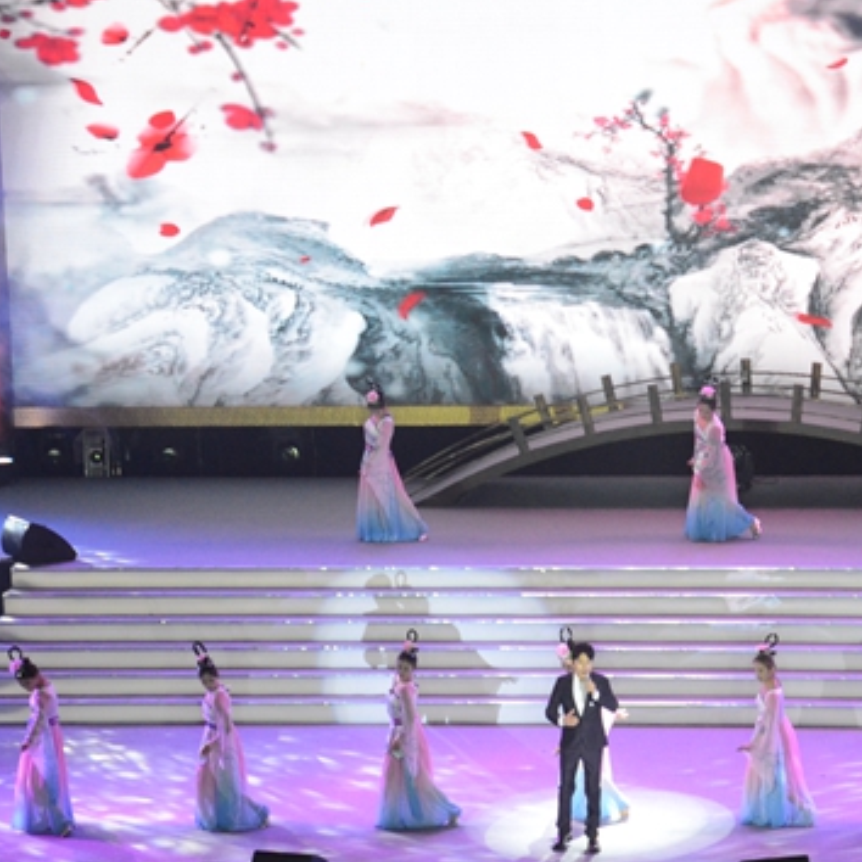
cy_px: 399
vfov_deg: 9.2
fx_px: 5353
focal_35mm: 190
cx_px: 599
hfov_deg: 9.2
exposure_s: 1/200
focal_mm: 66
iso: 2000
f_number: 5
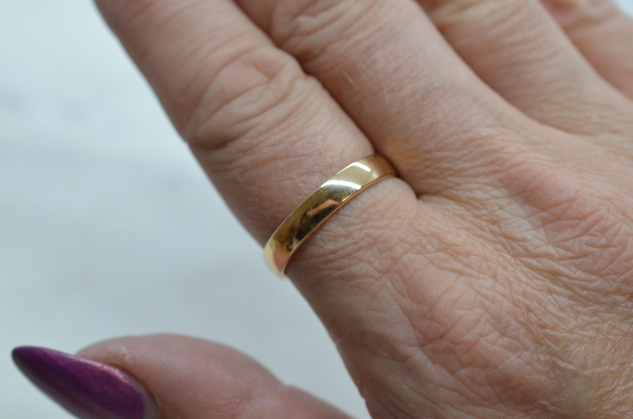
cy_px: 210
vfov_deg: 22.5
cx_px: 316
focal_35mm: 60
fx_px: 1053
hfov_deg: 33.5
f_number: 6.3
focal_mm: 40
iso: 2500
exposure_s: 1/800
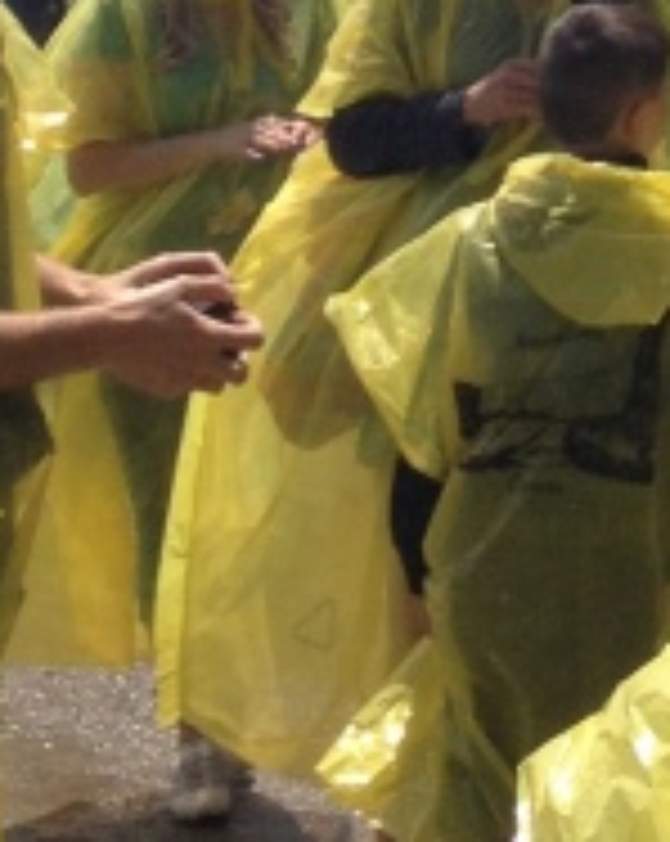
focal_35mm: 195
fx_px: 4845
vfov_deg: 9.3
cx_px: 1183
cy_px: -865
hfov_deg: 7.7
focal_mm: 4.28
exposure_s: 1/1972
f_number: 2.4
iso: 50
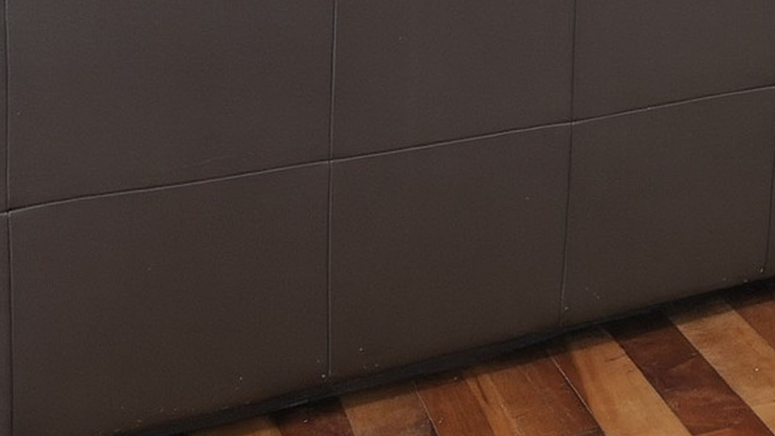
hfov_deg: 16.2
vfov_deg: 13.5
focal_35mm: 80
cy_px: -350
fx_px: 1644
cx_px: 1746
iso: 100
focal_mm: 14
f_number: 5.6
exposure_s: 1/20
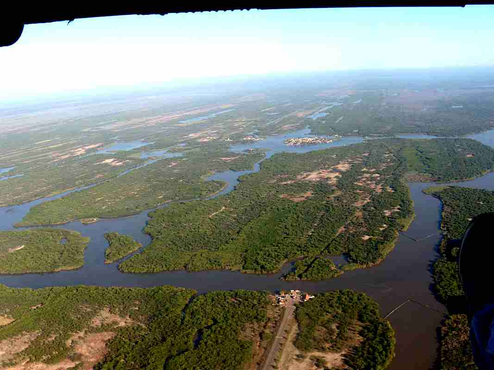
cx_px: 247
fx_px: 514
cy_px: 185
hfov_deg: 51.4
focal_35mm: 36
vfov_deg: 39.6
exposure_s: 1/160
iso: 80
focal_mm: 6.4
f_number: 8.5
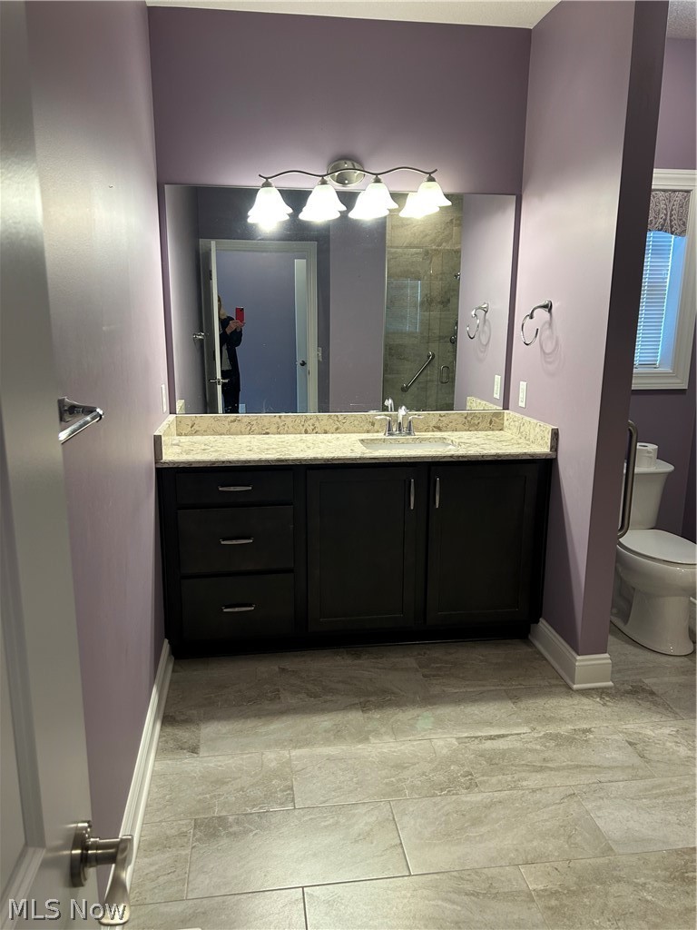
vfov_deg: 67.3
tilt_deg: -13.5
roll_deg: -0.8
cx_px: 348
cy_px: 465
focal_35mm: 26
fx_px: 698
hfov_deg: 53.1
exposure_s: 1/60
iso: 80
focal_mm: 5.7
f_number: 1.5
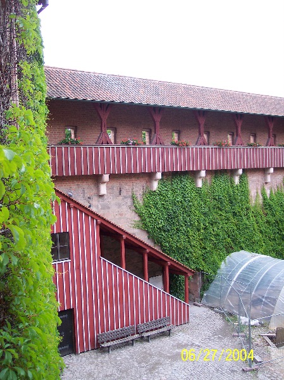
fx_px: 416
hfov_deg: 37.7
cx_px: 142
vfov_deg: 49.0
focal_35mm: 38
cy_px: 190
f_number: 2.8
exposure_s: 1/125
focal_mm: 8
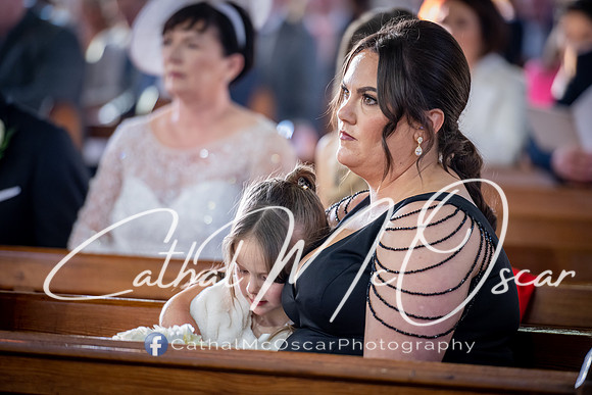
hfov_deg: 10.5
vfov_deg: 7.0
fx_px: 3207
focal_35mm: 195
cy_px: 198
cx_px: 296
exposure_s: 1/100
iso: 1000
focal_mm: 195
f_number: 2.8
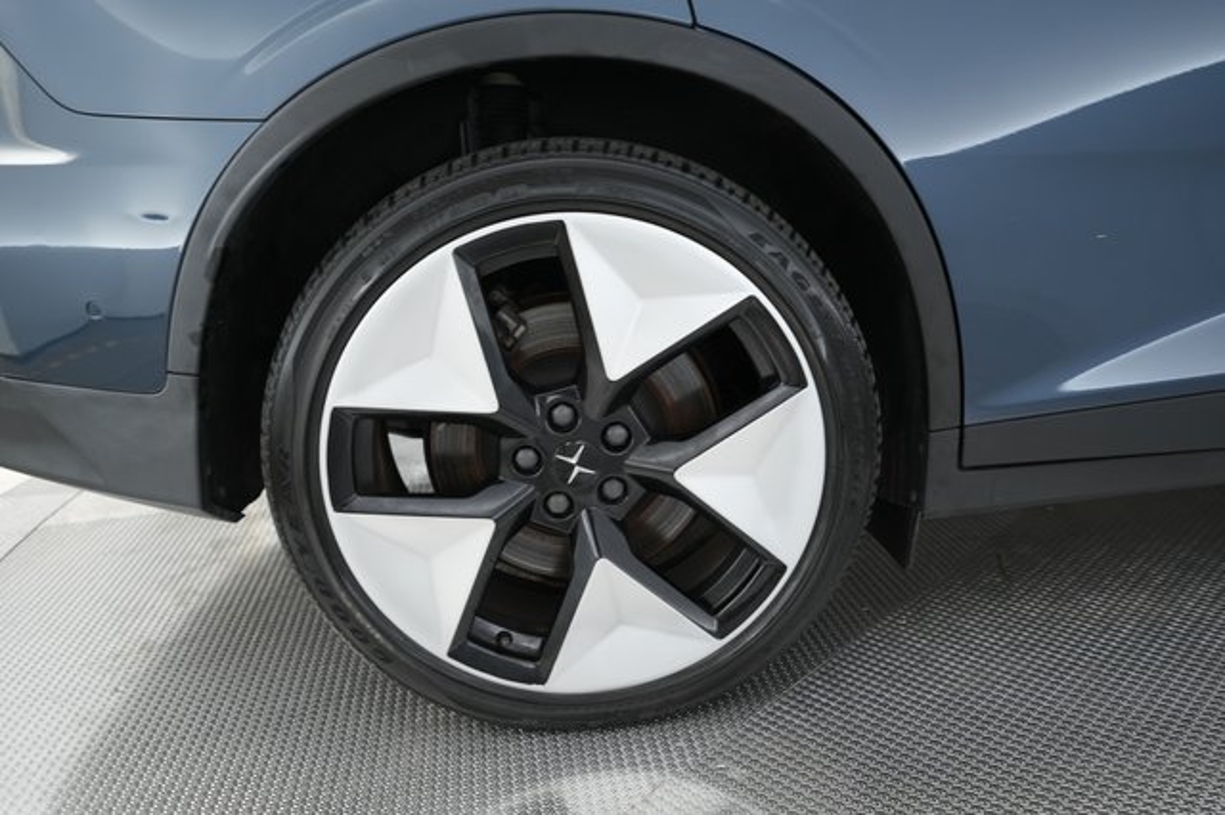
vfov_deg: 46.4
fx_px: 952
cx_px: 612
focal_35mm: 28
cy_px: 408
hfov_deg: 65.5
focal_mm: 28
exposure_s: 1/30
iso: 500
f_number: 2.8
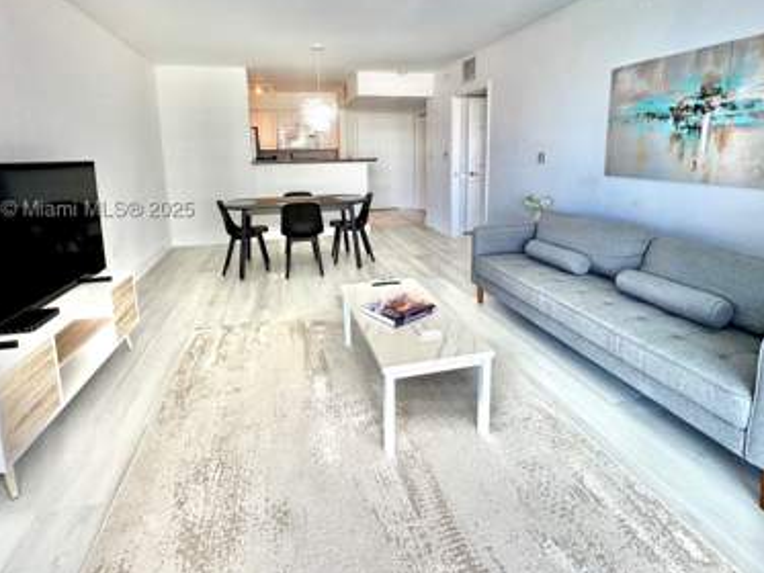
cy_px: 213
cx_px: 375
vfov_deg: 70.4
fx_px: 397
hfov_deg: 87.7
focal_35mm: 18
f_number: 2.2
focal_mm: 2.22
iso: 100
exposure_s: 1/120
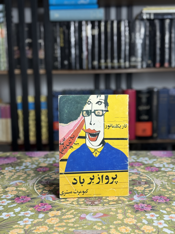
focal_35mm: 48
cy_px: 117
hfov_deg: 30.3
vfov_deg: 39.7
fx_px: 324
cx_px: 88
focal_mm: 6.76
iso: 80
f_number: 1.78
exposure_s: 1/104
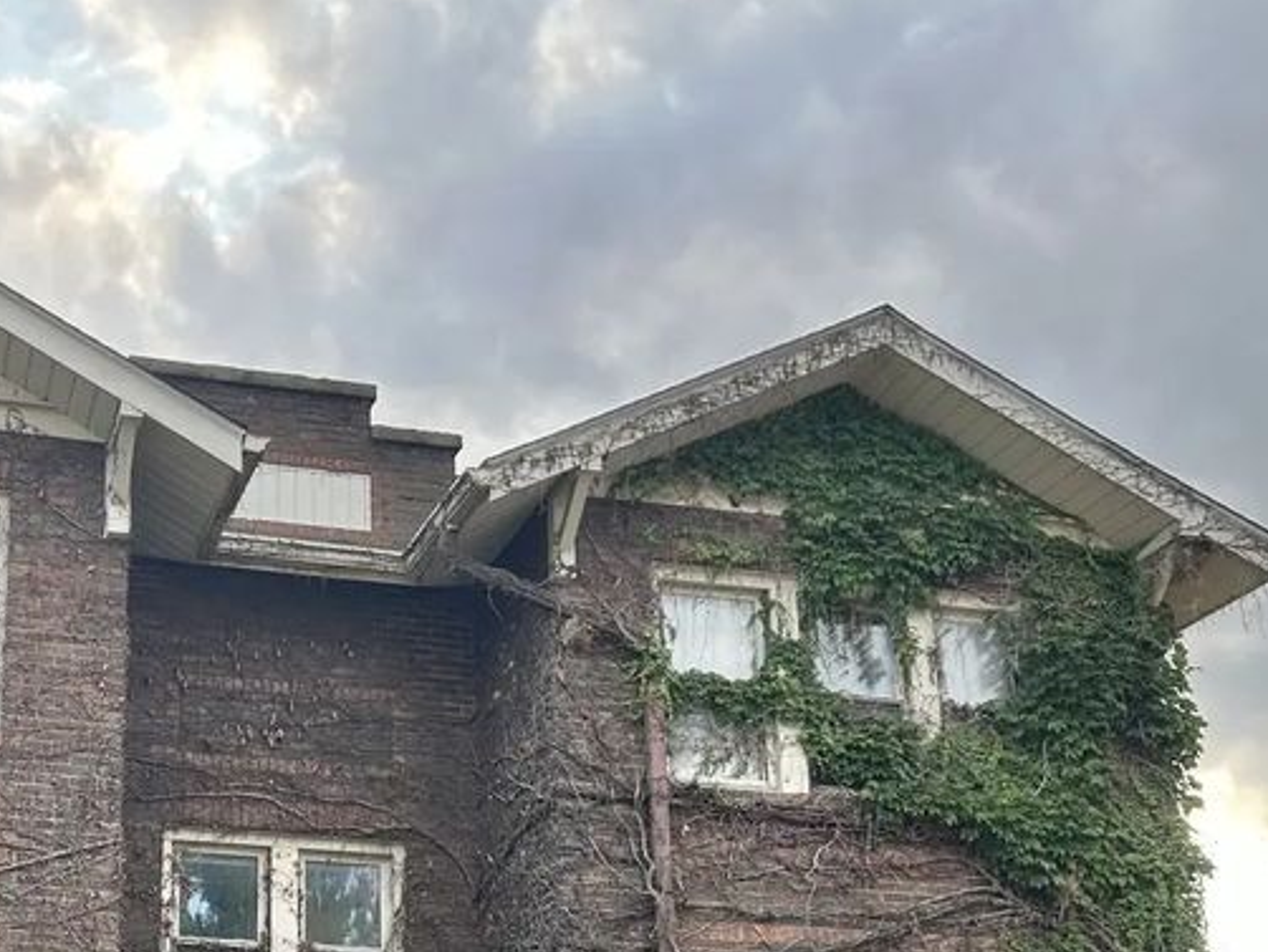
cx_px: 270
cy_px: 881
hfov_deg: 35.1
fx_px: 1942
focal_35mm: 53
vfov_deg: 26.5
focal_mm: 5.7
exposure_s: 1/758
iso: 50
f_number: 1.5
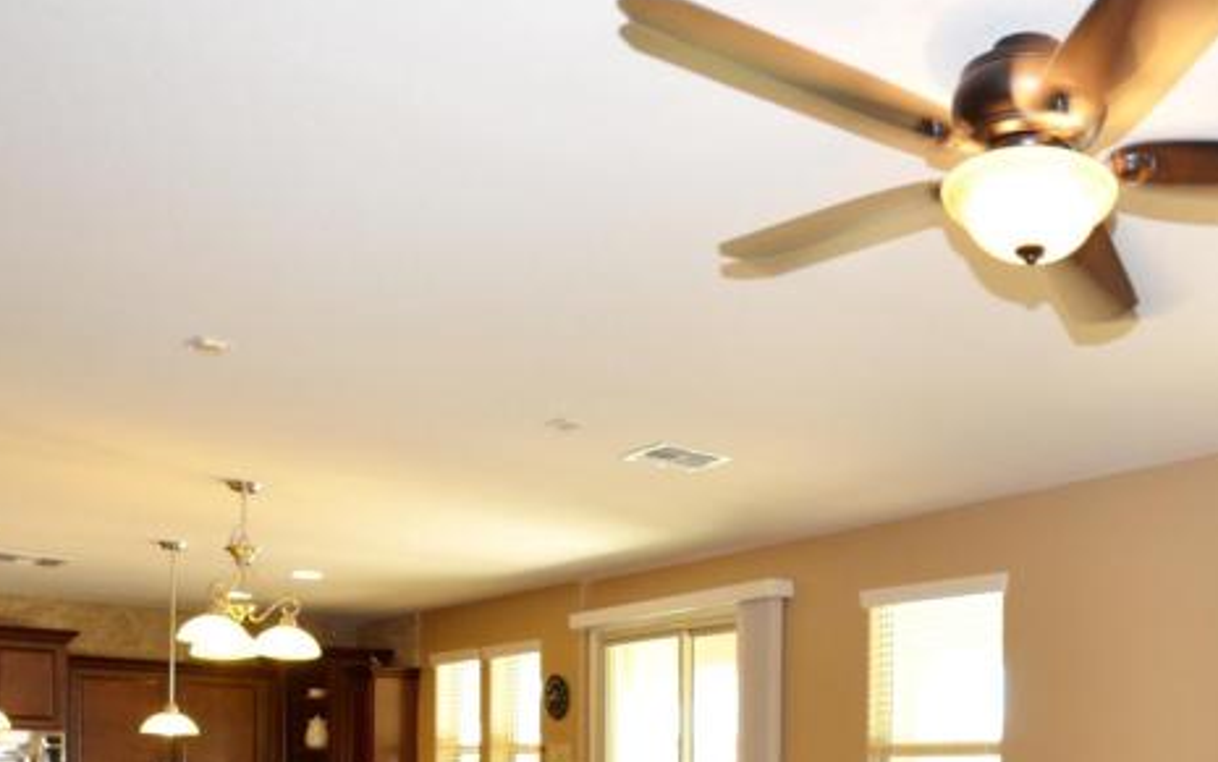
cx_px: 1036
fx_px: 1262
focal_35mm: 38
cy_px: 775
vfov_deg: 31.0
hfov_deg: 47.6
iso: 450
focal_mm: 10
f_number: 4
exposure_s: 1/60
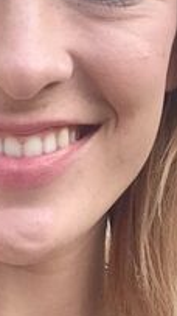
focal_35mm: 105
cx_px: 48
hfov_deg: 11.5
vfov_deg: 20.2
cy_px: 244
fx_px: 877
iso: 50
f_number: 2.4
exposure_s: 1/120
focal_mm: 2.15
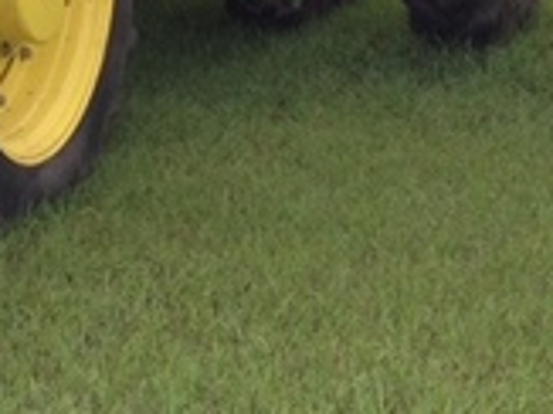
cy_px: -271
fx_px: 1868
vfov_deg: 11.9
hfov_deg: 16.4
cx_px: -44
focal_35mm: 117
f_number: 2.4
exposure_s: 1/511
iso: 64
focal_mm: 4.28
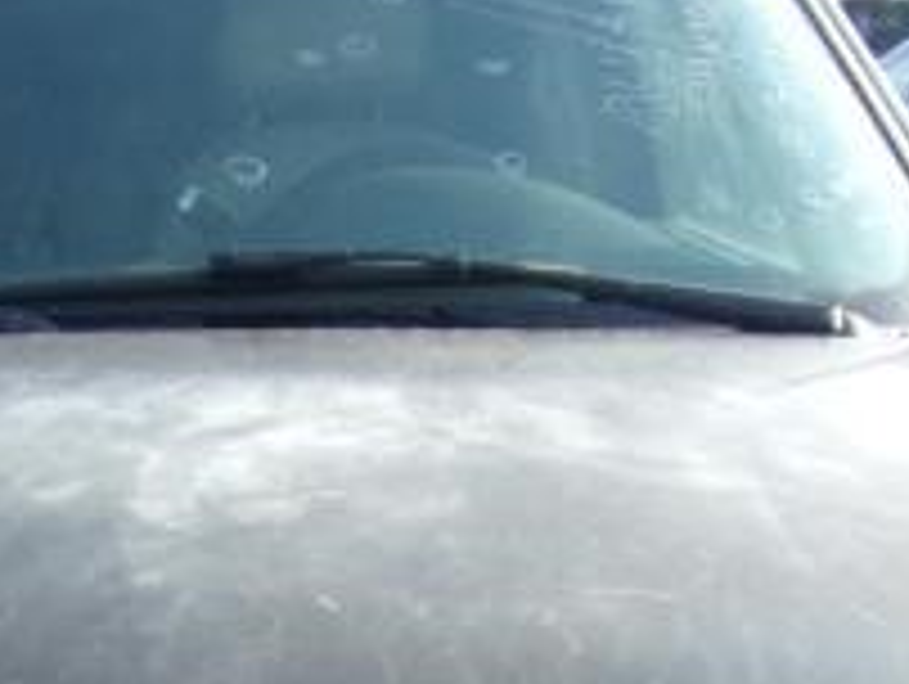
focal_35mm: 95
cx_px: 22
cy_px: 1076
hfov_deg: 20.1
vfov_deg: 14.4
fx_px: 2498
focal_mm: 4.3
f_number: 3.3
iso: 80
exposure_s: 1/240
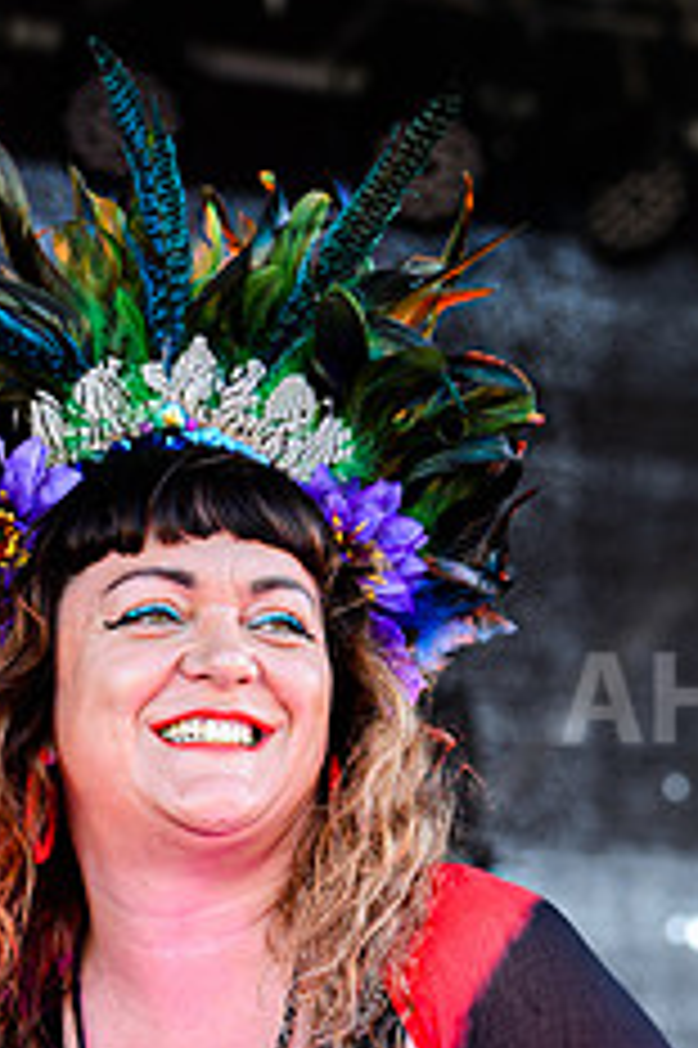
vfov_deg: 9.5
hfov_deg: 6.4
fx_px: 6291
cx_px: 340
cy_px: 978
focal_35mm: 216
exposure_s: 1/500
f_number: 4
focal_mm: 70
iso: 400
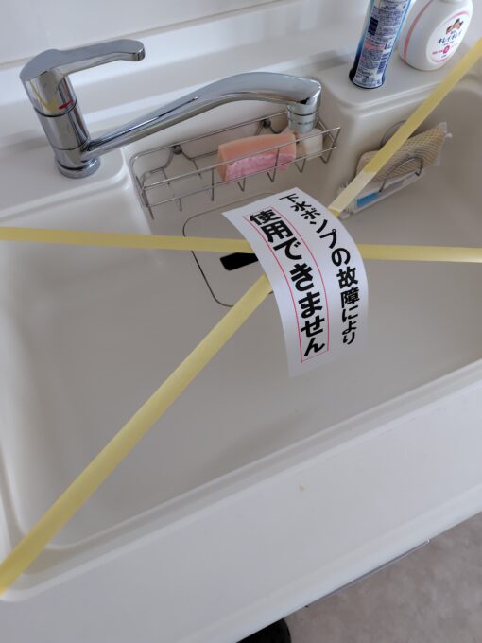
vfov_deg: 73.9
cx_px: 241
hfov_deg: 58.9
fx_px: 427
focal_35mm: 23
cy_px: 322
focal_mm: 5.6
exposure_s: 1/120
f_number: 1.9
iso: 228
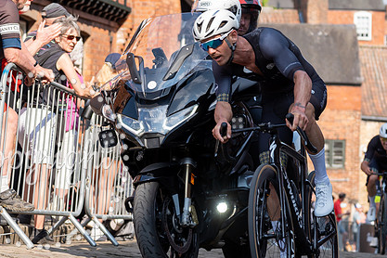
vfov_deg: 11.2
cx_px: 165
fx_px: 1311
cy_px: 41
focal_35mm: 122
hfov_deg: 16.8
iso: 100
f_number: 2.8
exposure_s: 1/1250
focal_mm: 63
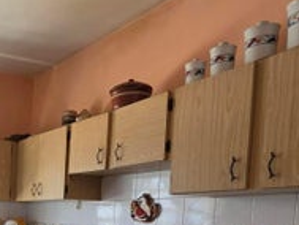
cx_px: -27
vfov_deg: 29.6
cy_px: 249
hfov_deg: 36.5
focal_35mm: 44
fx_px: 380
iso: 250
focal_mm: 2.2
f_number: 1.9
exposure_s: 1/60
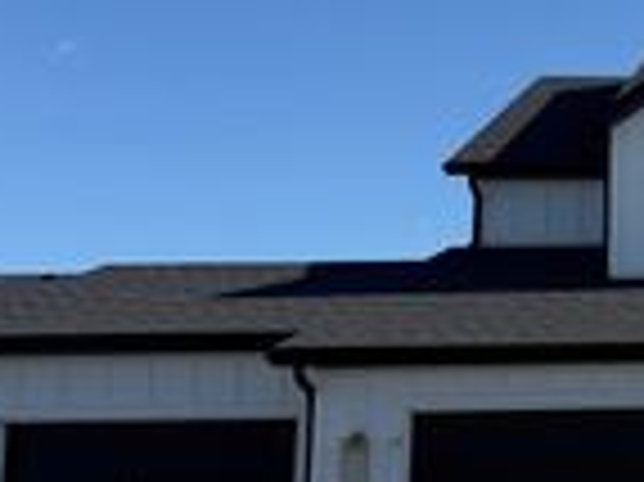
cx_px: 950
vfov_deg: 17.5
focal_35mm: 84
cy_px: 232
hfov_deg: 20.2
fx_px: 1561
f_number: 1.78
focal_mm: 6.76
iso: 80
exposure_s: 1/4673
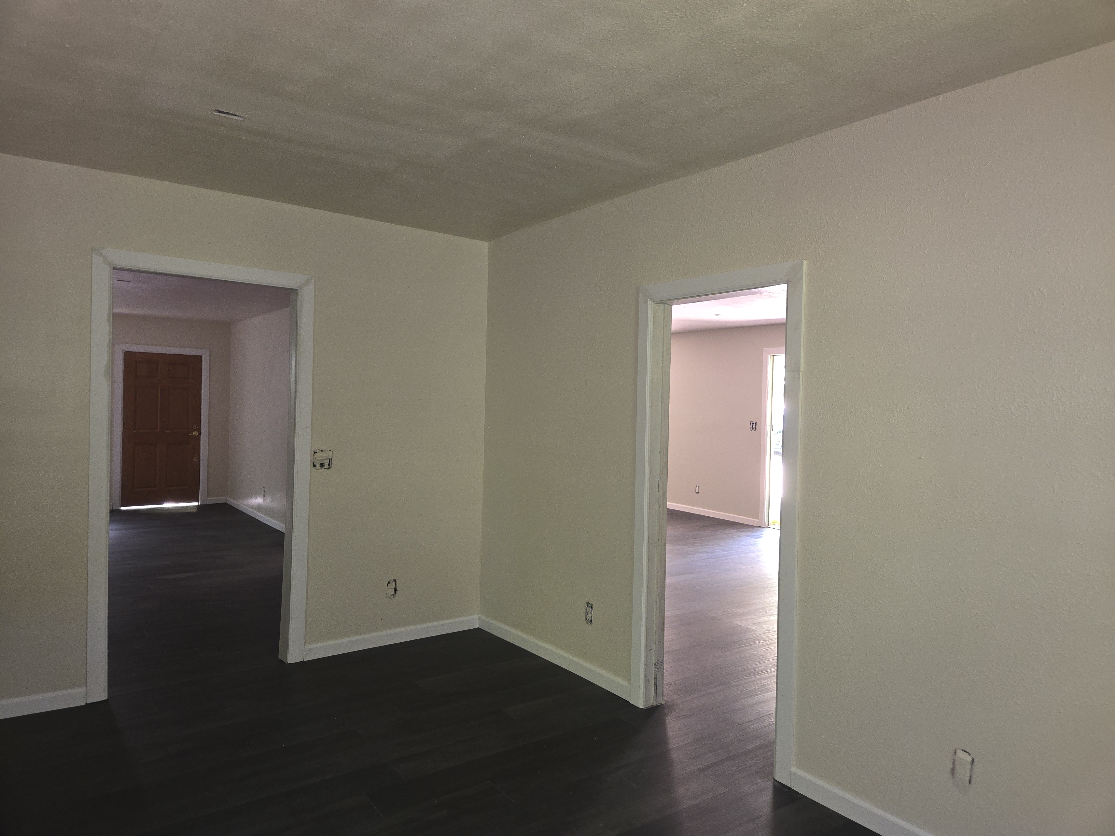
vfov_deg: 58.9
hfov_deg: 73.9
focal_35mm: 23
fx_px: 741
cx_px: 558
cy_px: 418
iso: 125
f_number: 1.8
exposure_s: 1/17.2
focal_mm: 5.4
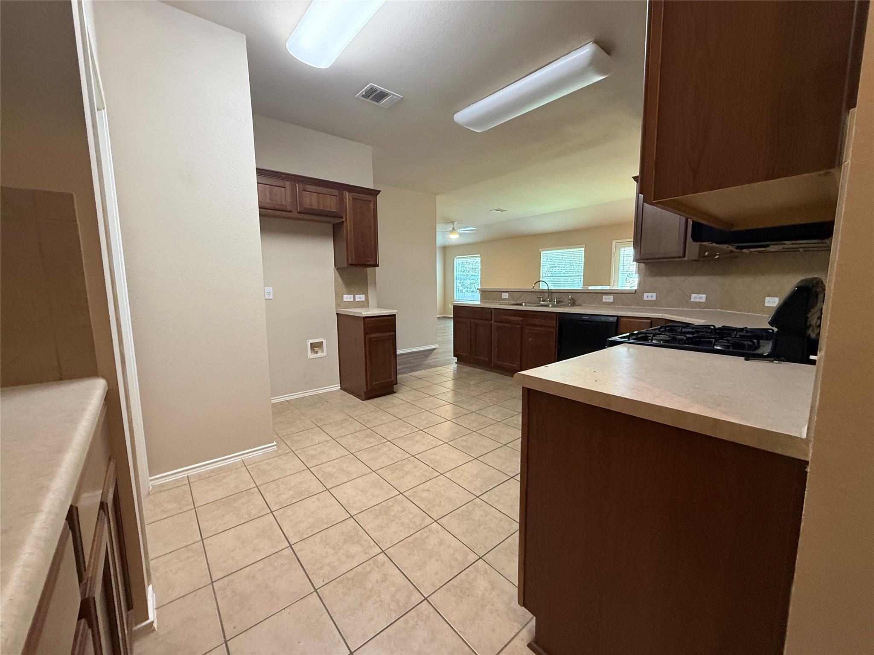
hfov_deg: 102.1
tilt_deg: -6.6
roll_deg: +0.7
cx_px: 437
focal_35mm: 14
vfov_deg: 85.7
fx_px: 353
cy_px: 328
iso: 500
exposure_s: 1/60
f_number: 2.2
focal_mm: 2.22
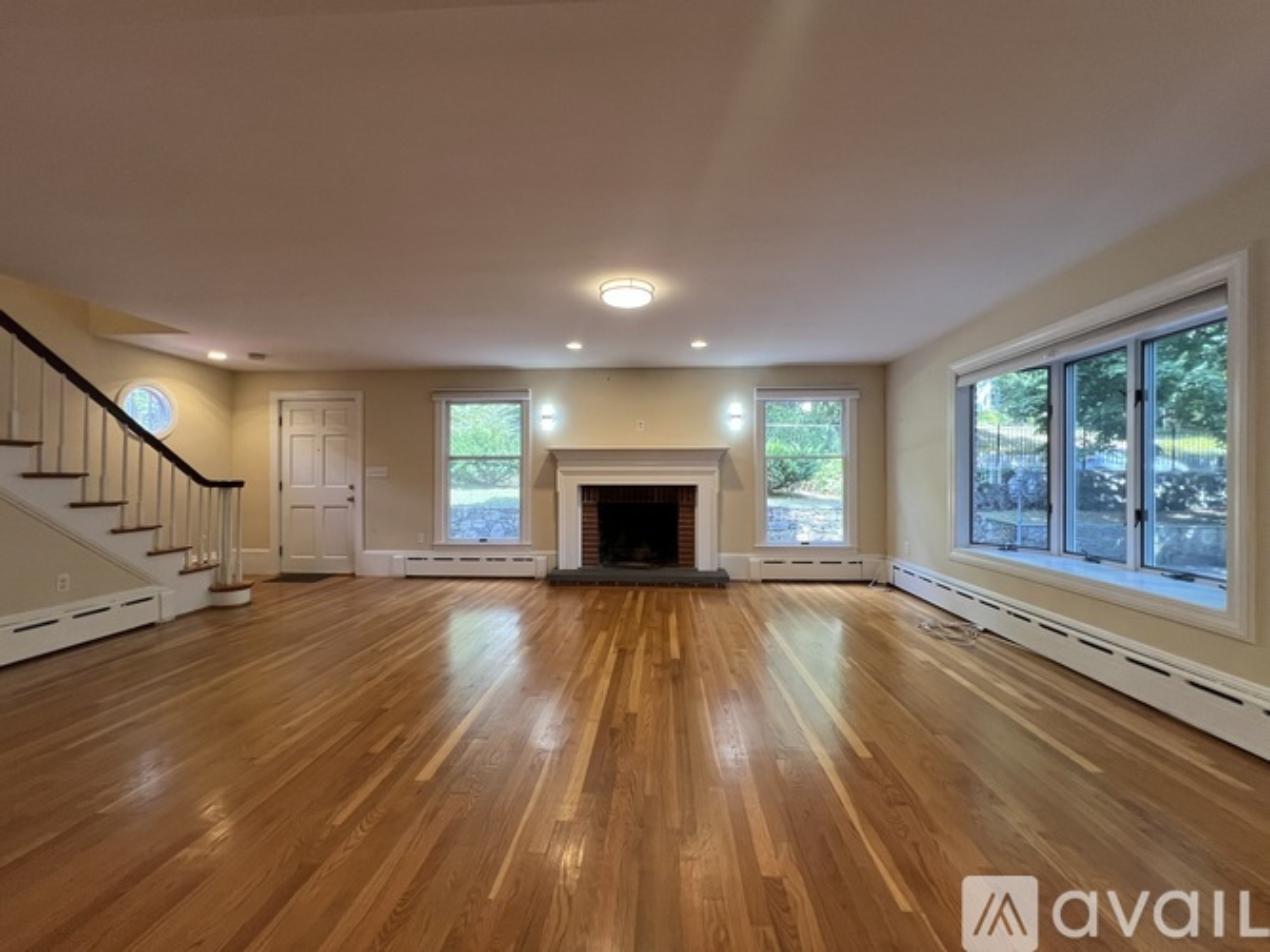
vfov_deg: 89.9
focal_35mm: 13
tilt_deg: +0.2
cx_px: 635
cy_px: 476
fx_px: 477
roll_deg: +0.8
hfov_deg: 106.2
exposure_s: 1/120
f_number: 1.8
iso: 125
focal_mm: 1.57
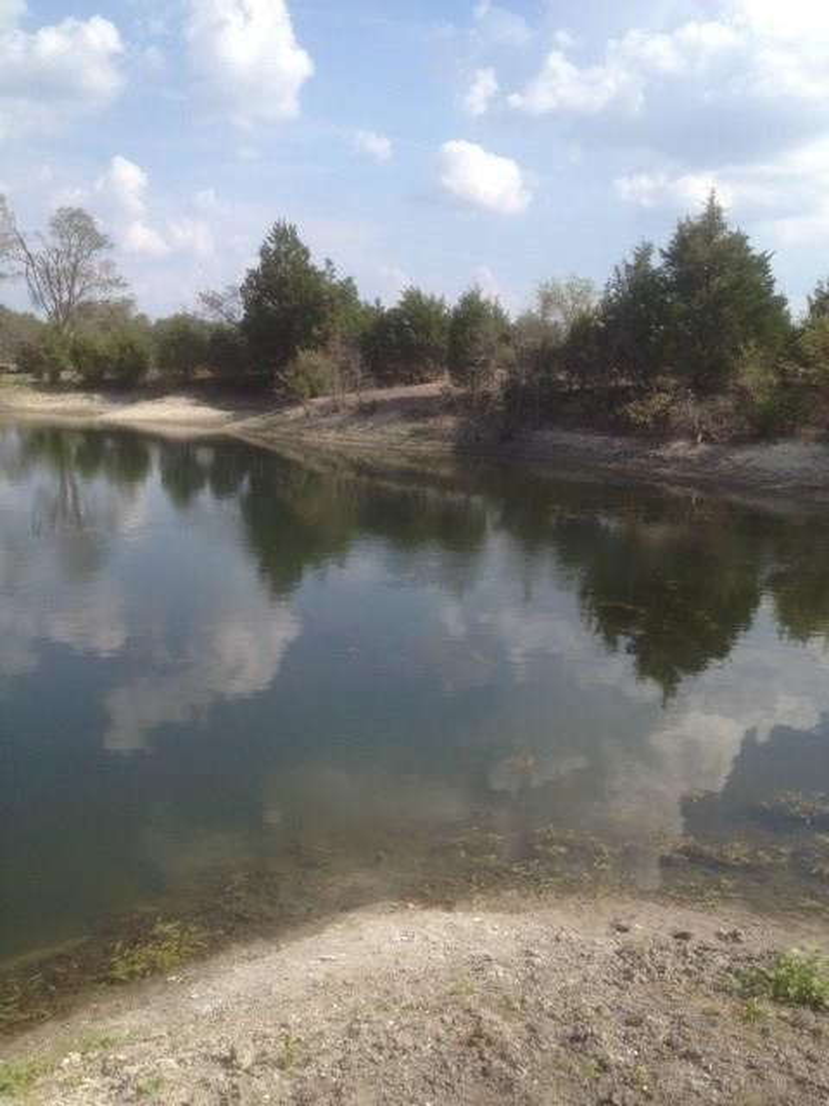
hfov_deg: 40.7
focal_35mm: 35
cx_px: 414
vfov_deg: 52.6
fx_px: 1118
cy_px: 553
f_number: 2.4
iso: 64
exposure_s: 1/1453
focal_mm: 4.28
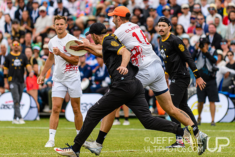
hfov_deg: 5.1
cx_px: 118
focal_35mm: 404
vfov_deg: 3.4
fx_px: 2639
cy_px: 51
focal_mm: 200
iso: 140
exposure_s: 1/1250
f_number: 2.8
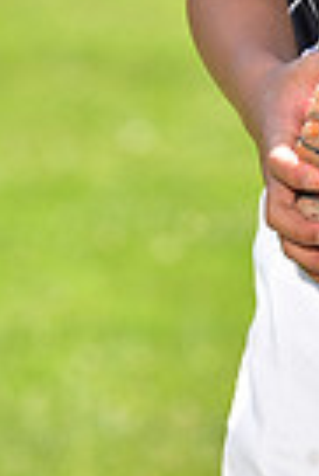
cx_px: 524
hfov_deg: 2.4
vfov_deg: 3.6
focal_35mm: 574
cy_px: -322
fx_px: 7609
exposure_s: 1/250
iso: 100
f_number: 5
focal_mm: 135
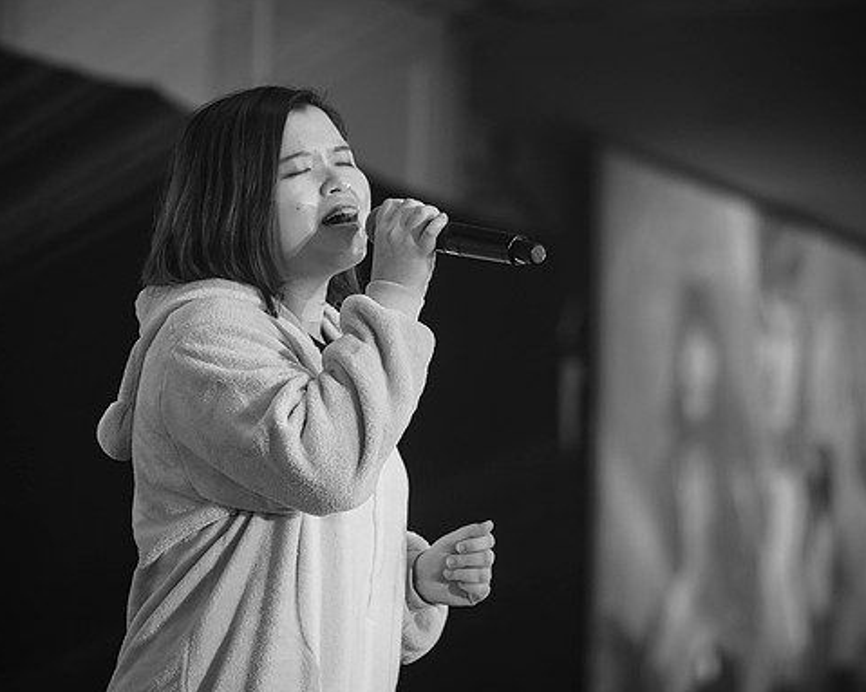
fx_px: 5176
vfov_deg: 7.7
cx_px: 346
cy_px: 348
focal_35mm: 202
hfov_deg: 9.6
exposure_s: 1/125
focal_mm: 75
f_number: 1.8
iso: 200
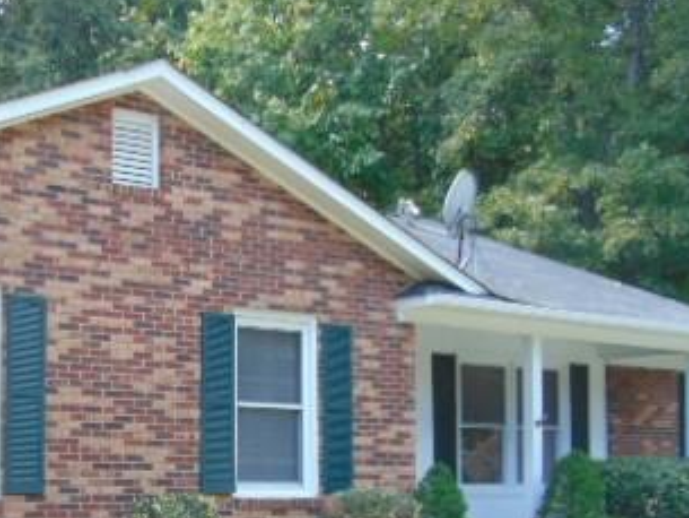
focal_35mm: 63
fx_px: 1254
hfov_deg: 30.2
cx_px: 169
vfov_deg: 22.9
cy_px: 421
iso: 80
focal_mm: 5.4
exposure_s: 1/80
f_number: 3.1
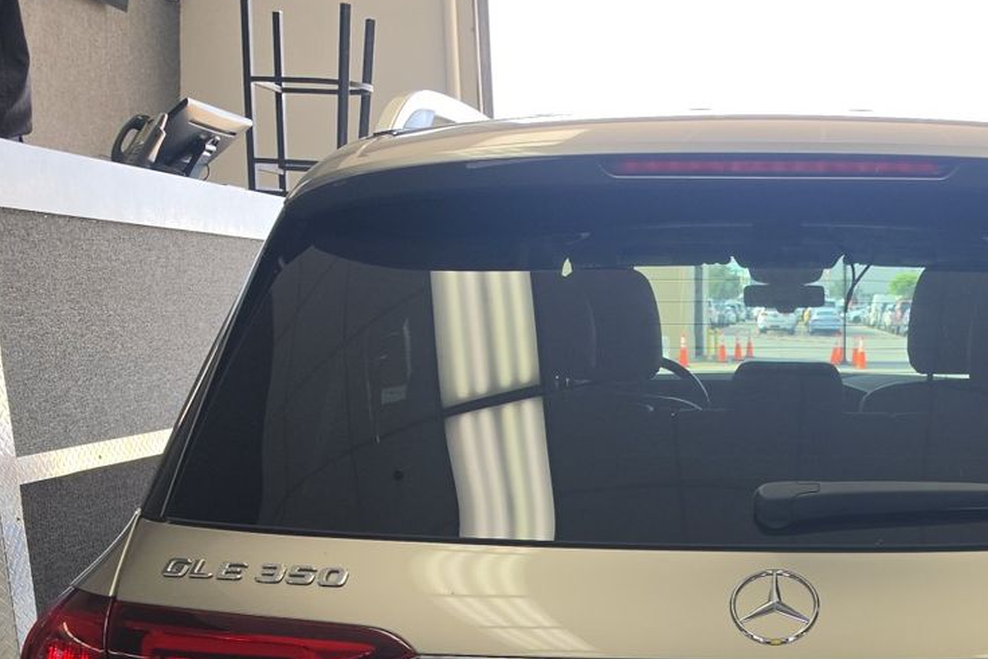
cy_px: 788
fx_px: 1427
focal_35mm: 52
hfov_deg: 36.5
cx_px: 831
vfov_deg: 23.7
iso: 19
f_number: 1.4
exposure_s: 1/119
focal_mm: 6.5
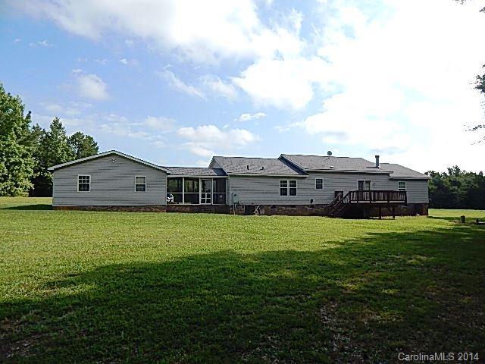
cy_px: 182
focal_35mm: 23
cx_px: 242
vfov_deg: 58.9
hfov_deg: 73.9
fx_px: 322
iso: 125
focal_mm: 4
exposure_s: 1/400
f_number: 6
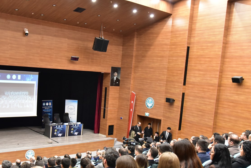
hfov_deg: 45.1
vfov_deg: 31.0
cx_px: 97
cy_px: 109
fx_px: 300
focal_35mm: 43
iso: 3200
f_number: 4
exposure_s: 1/40
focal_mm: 30
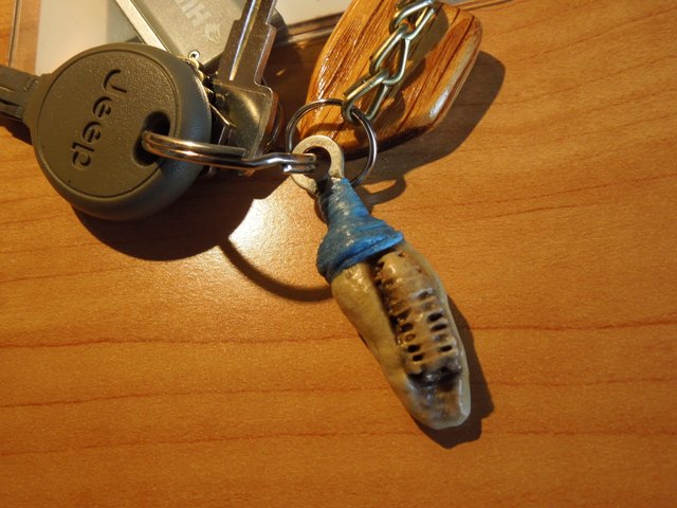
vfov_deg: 40.7
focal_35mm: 35
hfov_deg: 52.6
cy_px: 254
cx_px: 338
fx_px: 685
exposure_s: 1/40
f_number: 3.7
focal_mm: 6.3
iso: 400
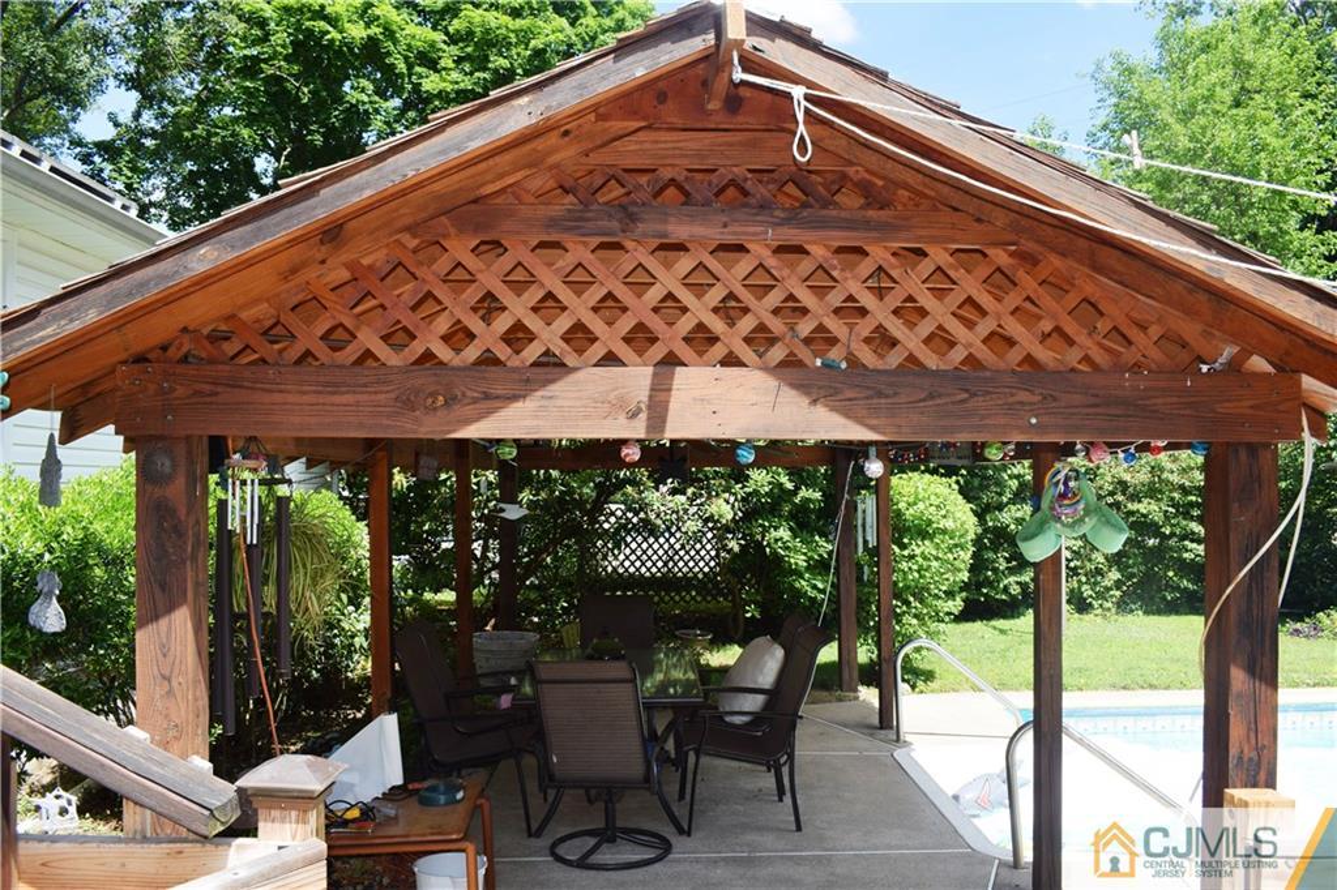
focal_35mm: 30
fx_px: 1114
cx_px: 668
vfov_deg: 43.6
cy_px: 445
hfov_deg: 61.9
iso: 100
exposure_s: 1/200
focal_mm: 20
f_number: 8
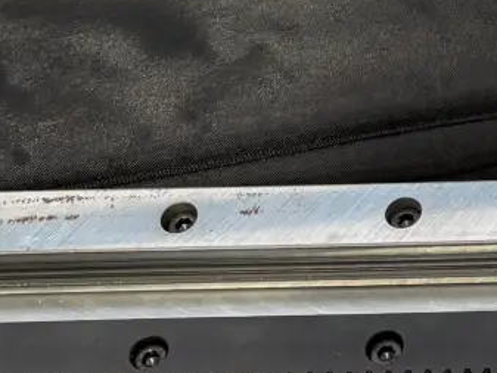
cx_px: 919
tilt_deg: -47.6
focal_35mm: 148
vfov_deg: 9.6
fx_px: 2126
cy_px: -277
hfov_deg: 12.2
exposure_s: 1/50
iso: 125
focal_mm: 5.96
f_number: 1.6
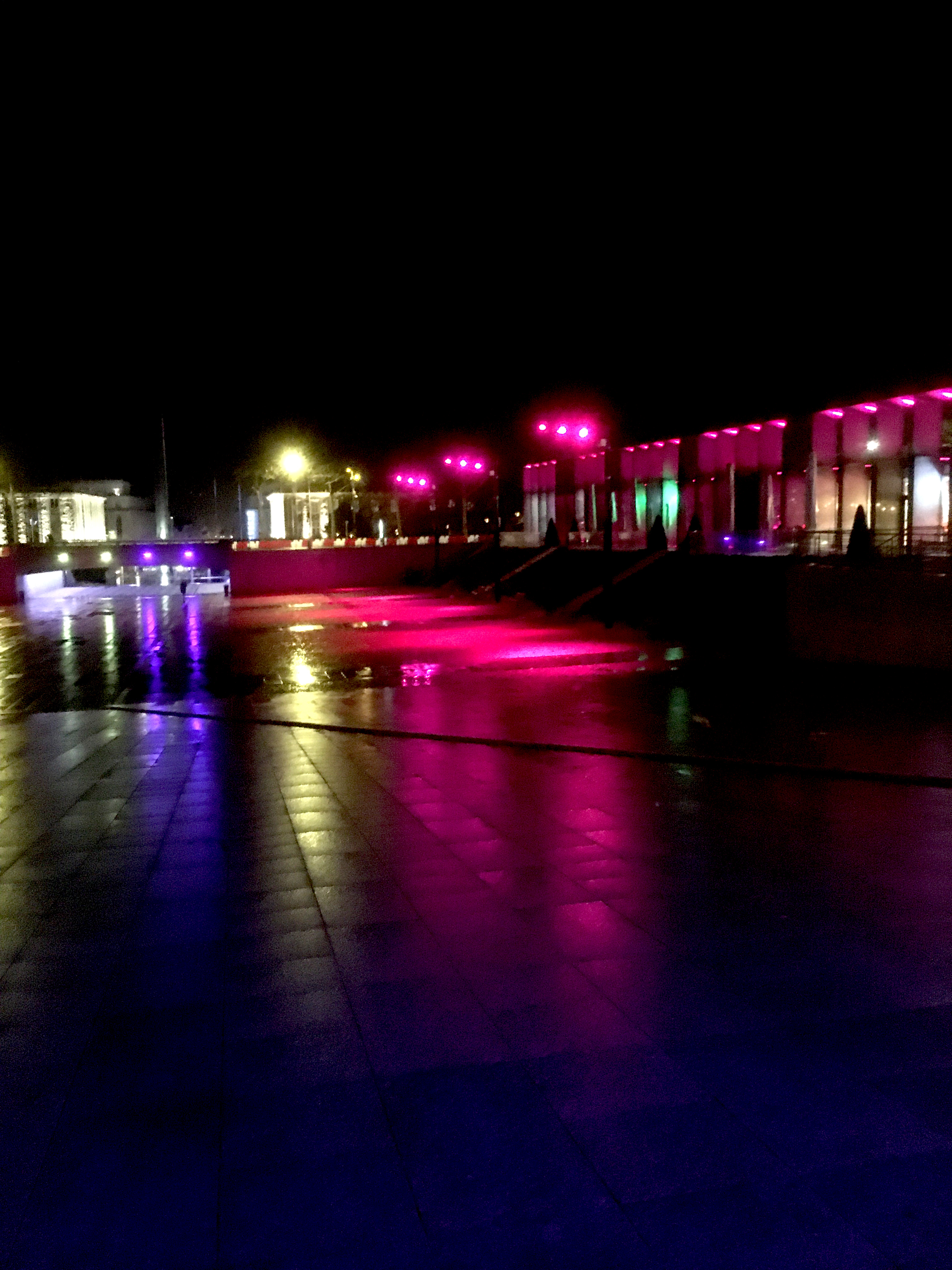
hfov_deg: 48.2
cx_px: 476
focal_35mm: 29
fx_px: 1063
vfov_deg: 61.7
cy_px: 635
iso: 1250
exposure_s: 1/17
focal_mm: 4.15
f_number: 2.2
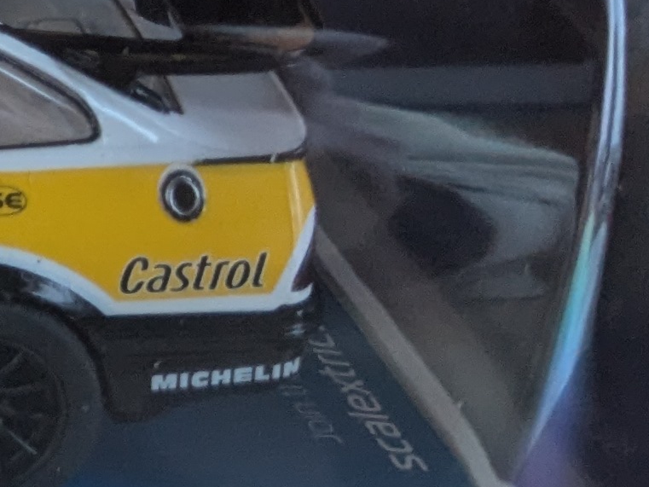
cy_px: -223
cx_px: -832
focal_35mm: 143
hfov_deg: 11.7
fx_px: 2681
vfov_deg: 10.1
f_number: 1.73
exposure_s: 1/25
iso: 54
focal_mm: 4.38
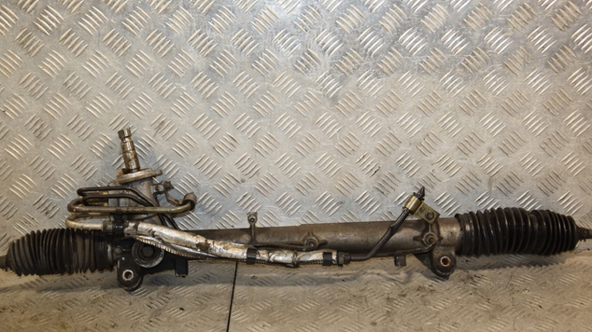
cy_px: 138
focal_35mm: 56
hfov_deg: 37.5
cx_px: 294
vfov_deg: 21.6
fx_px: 871
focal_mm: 35
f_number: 5
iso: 800
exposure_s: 1/200
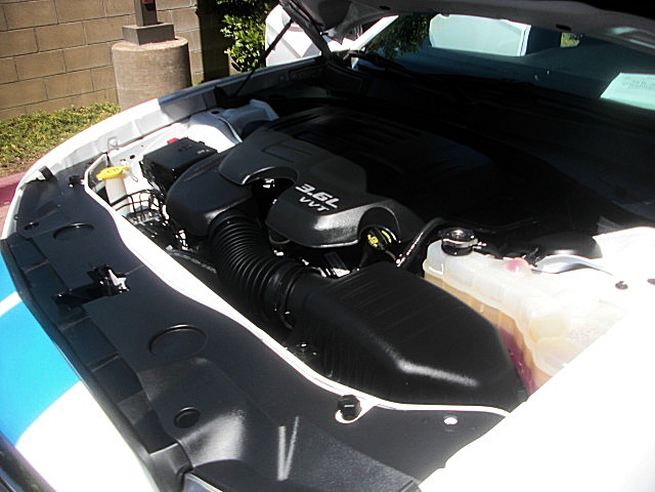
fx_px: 681
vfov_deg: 39.7
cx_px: 328
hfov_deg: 51.4
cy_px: 246
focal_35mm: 36
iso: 50
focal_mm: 6.3
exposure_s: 1/800
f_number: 2.8
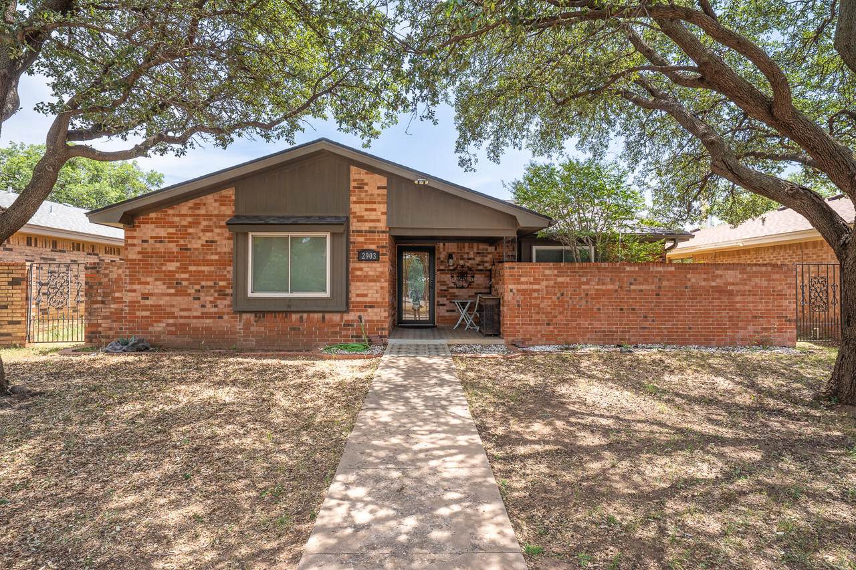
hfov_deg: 84.0
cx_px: 428
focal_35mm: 20
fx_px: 475
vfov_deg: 61.9
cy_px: 285
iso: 100
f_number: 9
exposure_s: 1/125
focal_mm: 20
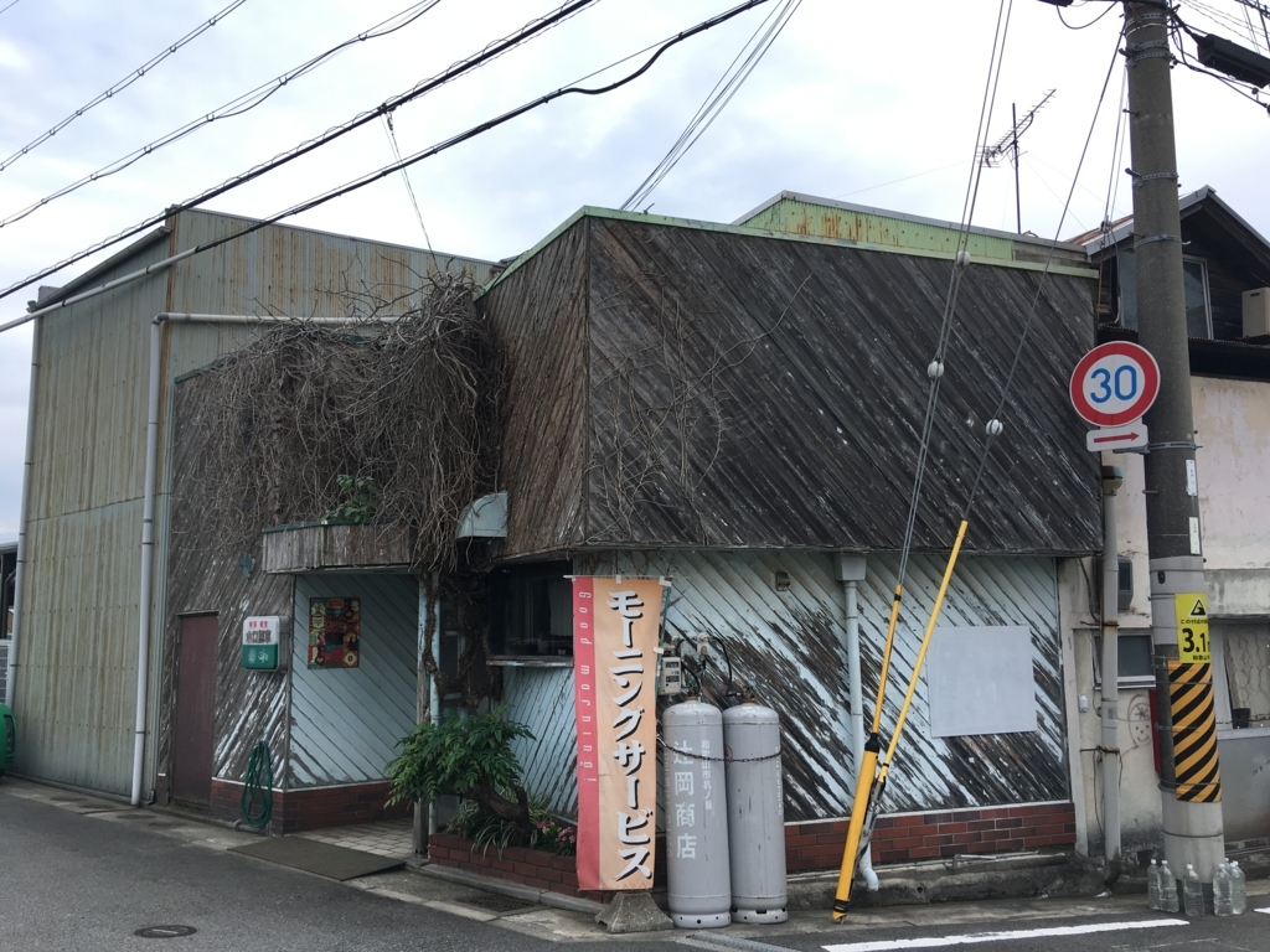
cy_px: 476
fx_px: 1064
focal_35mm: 29
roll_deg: +0.9
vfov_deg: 48.2
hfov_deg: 61.7
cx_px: 635
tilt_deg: +7.3
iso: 25
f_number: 2.2
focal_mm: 4.15
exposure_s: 1/444
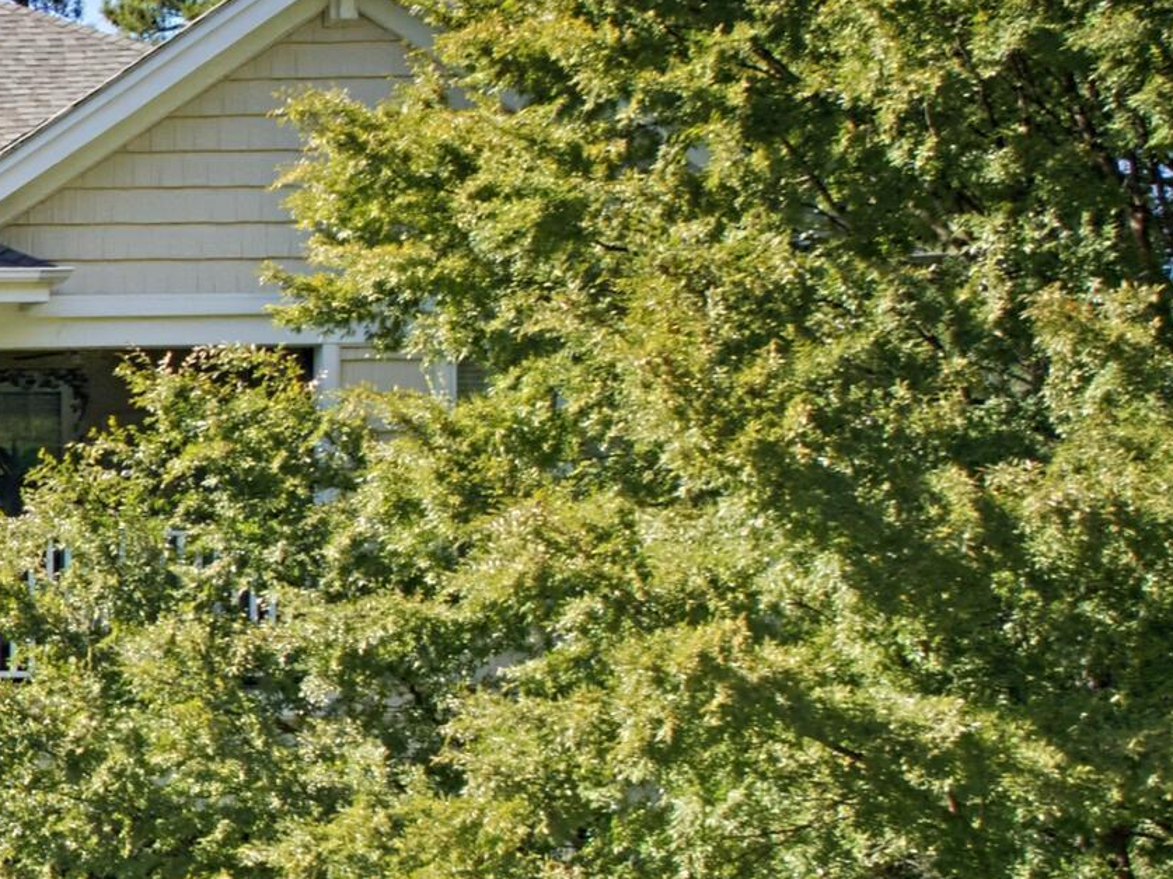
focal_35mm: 86
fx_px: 2913
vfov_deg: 16.9
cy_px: 807
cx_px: -900
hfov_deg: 18.3
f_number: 2.8
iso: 240
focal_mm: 12.3
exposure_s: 1/800
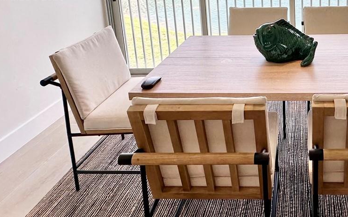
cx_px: 288
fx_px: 304
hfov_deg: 54.7
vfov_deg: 35.4
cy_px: -4
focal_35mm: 32
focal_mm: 2.22
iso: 40
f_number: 2.2
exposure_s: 1/225
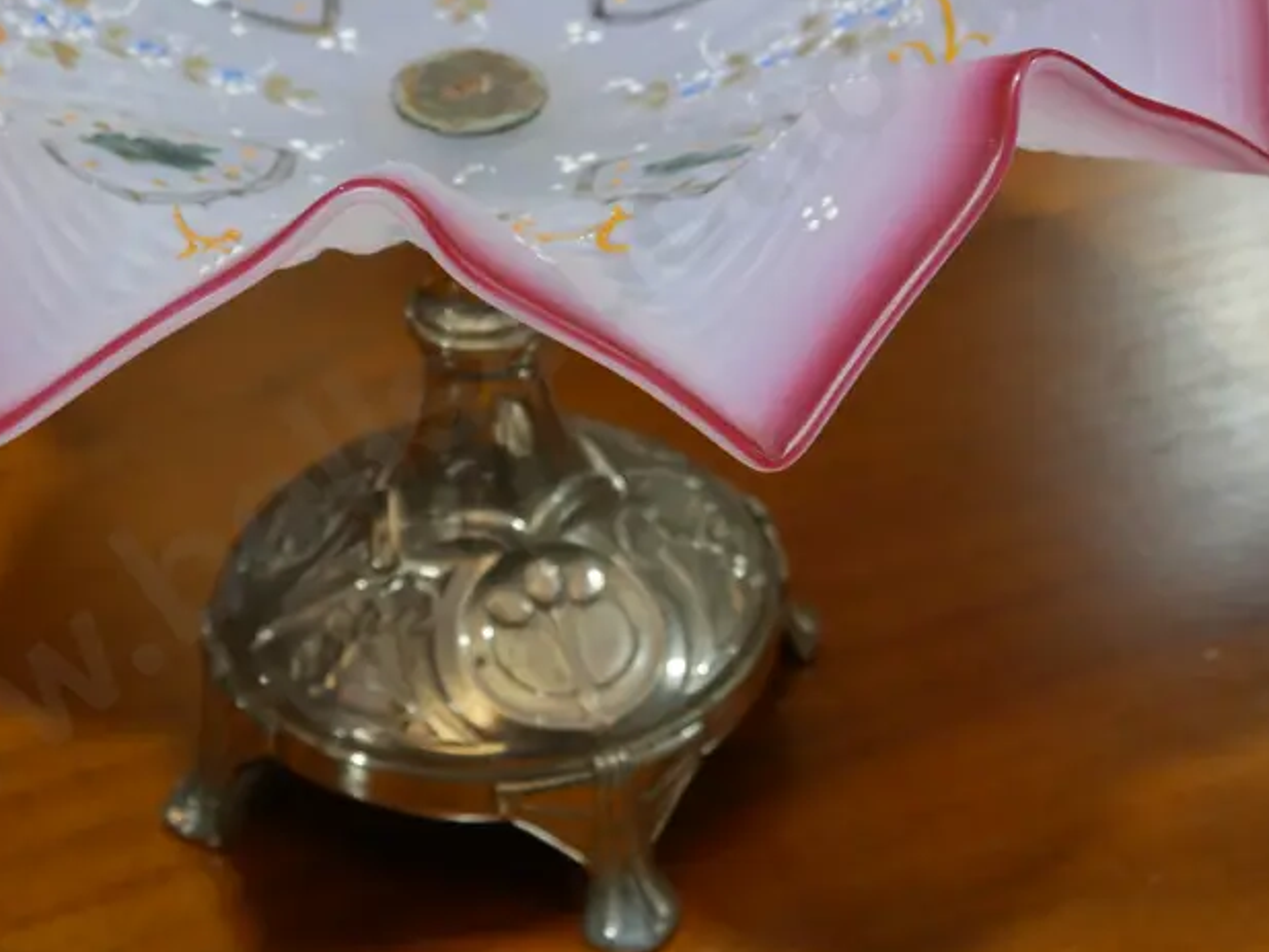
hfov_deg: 23.6
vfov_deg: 17.7
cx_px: 609
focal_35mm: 83
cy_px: 270
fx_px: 3043
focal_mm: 25
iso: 400
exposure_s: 1/60
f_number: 5.3
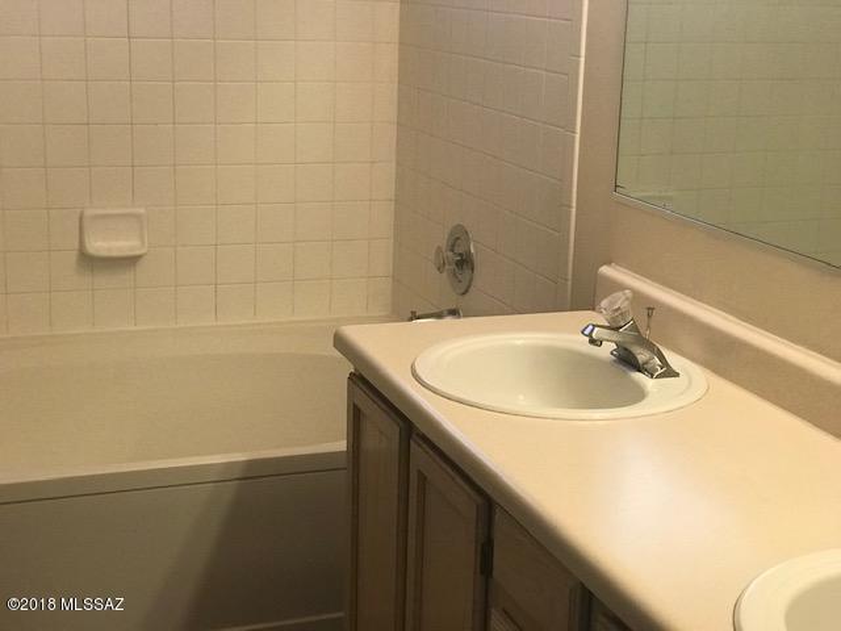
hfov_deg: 33.8
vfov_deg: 25.7
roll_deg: -1.8
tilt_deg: -13.7
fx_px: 1385
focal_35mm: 57
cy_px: 316
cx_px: 420
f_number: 2.8
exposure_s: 1/60
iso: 200
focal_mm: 6.6
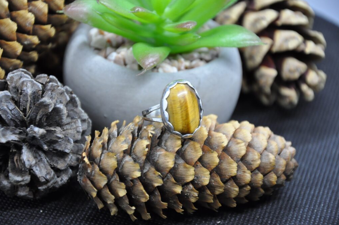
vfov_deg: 8.6
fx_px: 1500
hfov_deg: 12.9
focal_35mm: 160
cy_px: 112
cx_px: 170
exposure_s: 1/60
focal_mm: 105
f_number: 5.6
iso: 800
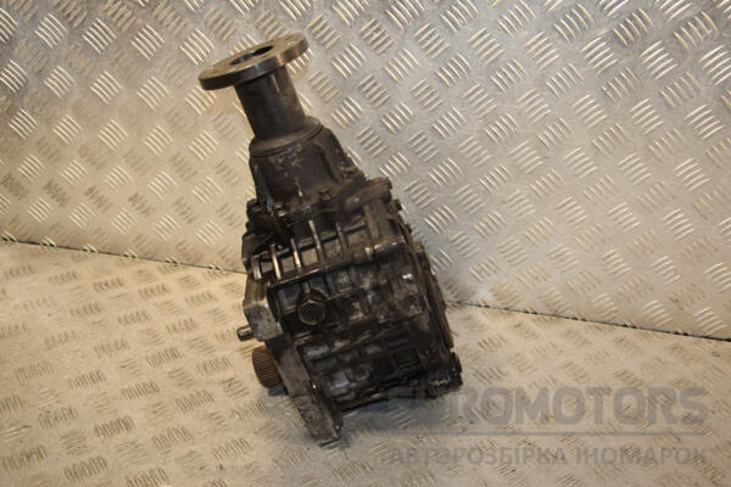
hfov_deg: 46.4
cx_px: 366
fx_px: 853
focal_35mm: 42
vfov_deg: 31.9
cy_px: 244
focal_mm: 28
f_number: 5.6
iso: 800
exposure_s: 1/200
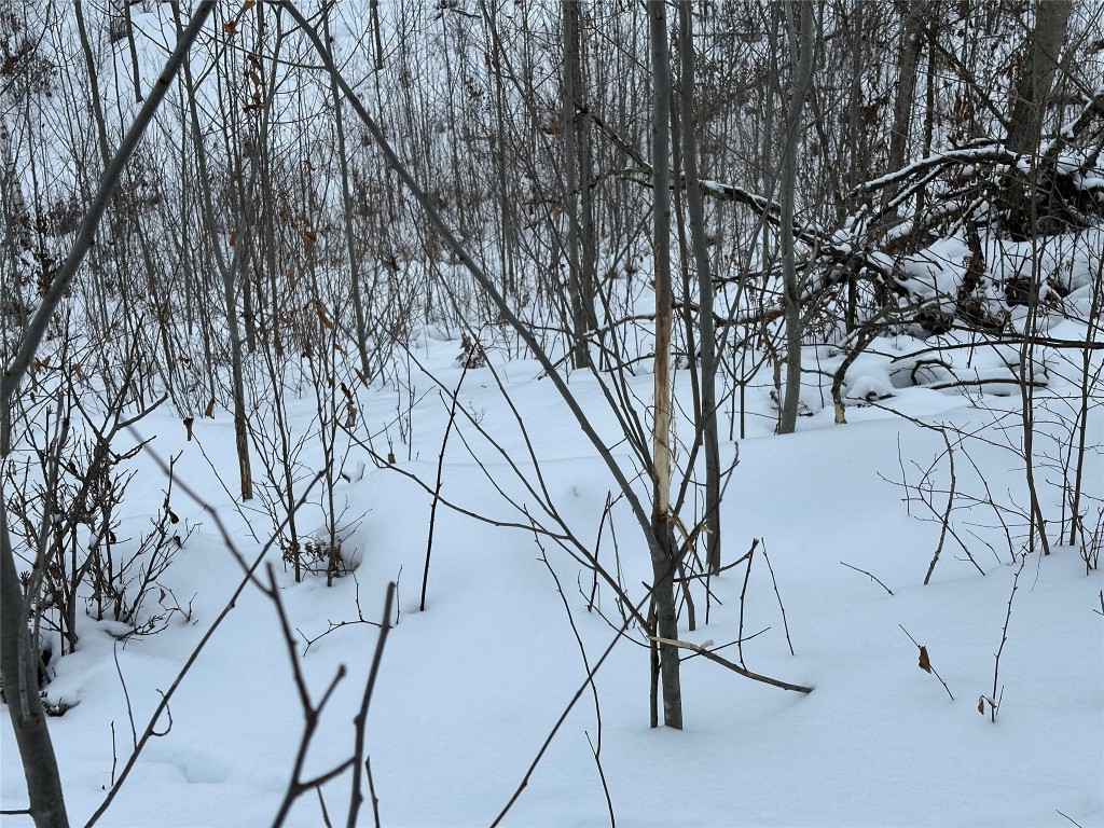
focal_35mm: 48
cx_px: 552
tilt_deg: -17.0
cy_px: 414
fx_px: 1531
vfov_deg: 30.3
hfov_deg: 39.7
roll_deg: +2.2
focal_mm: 6.86
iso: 64
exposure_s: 1/2304
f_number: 1.78
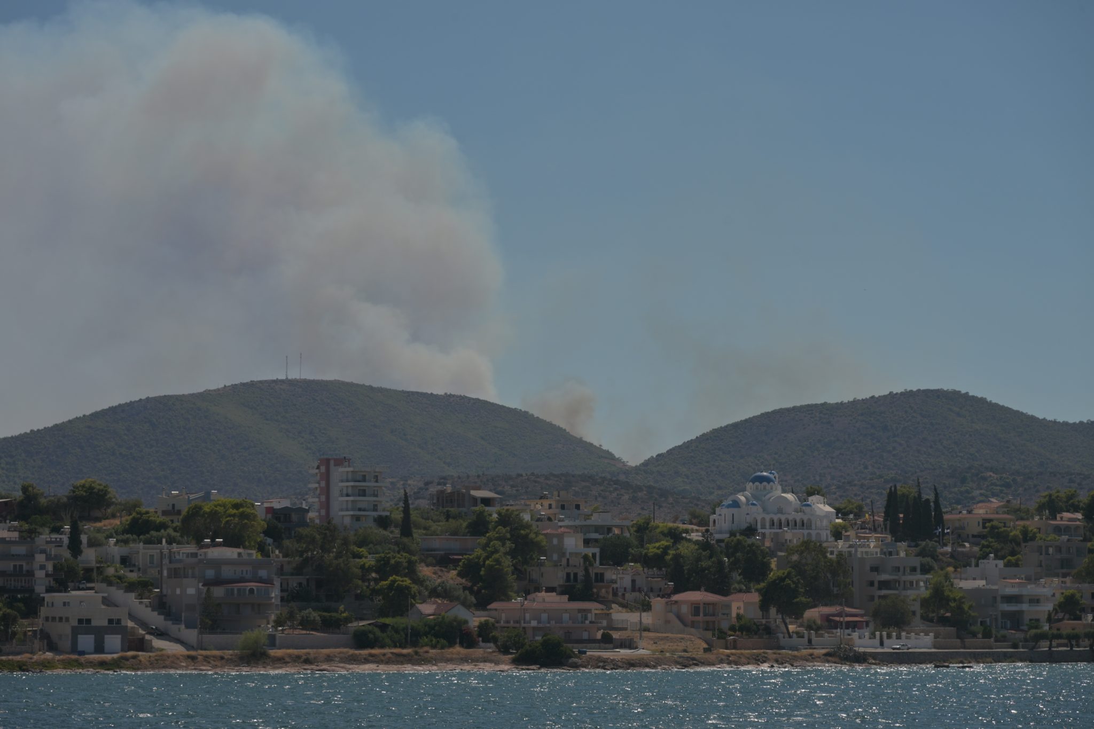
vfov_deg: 11.4
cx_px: 547
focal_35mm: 120
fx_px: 3646
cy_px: 364
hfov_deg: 17.1
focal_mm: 120
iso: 100
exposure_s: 1/1000
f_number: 9
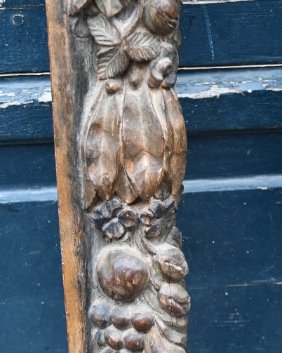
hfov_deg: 12.6
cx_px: 269
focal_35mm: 121
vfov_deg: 15.9
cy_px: 224
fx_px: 1263
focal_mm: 36
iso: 400
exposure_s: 1/200
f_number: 4.2
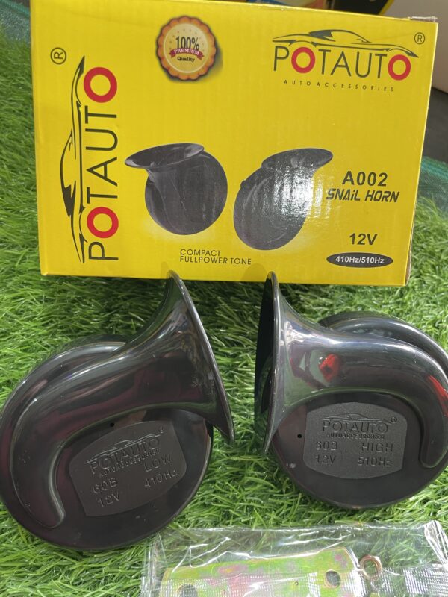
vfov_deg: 67.3
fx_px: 449
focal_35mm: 26
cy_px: 298
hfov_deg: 53.1
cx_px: 224
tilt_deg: -53.2
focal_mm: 4.2
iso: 100
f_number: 1.6
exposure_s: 1/50
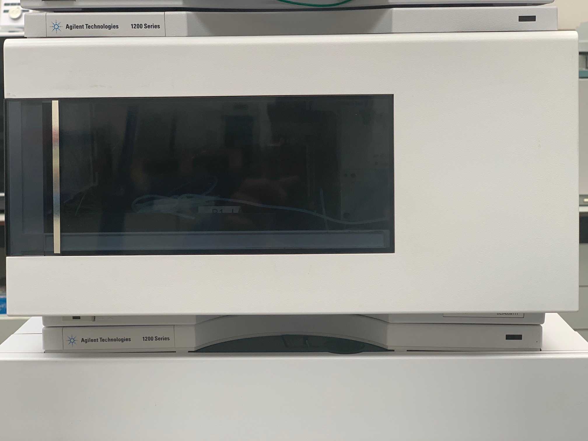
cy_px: 220
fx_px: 883
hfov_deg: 36.8
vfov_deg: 28.0
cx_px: 294
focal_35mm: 52
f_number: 2.4
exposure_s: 1/122
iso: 64
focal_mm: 6
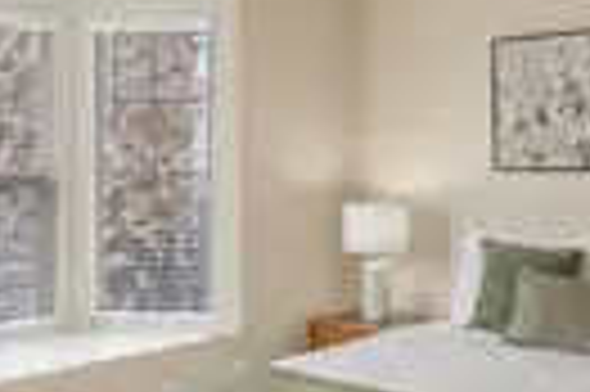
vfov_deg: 25.9
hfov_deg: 38.1
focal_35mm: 52
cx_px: 234
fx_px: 851
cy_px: 169
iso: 250
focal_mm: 17
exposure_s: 1/30
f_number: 9
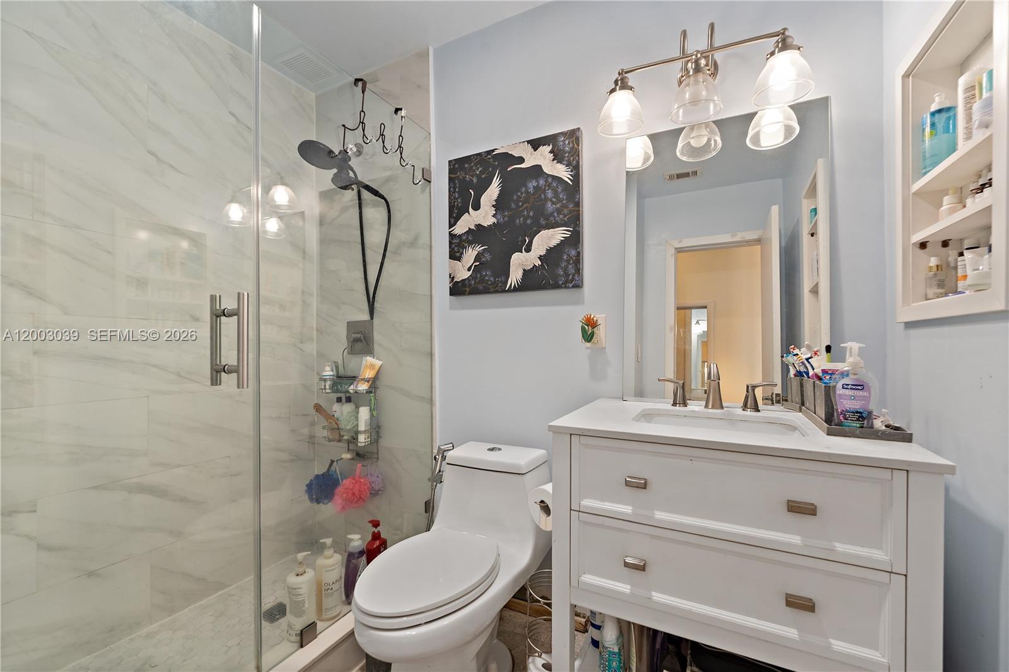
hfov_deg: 104.3
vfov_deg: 81.2
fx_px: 392
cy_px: 336
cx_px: 504
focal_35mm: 14
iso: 100
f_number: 8
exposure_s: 1/1.25
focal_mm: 14
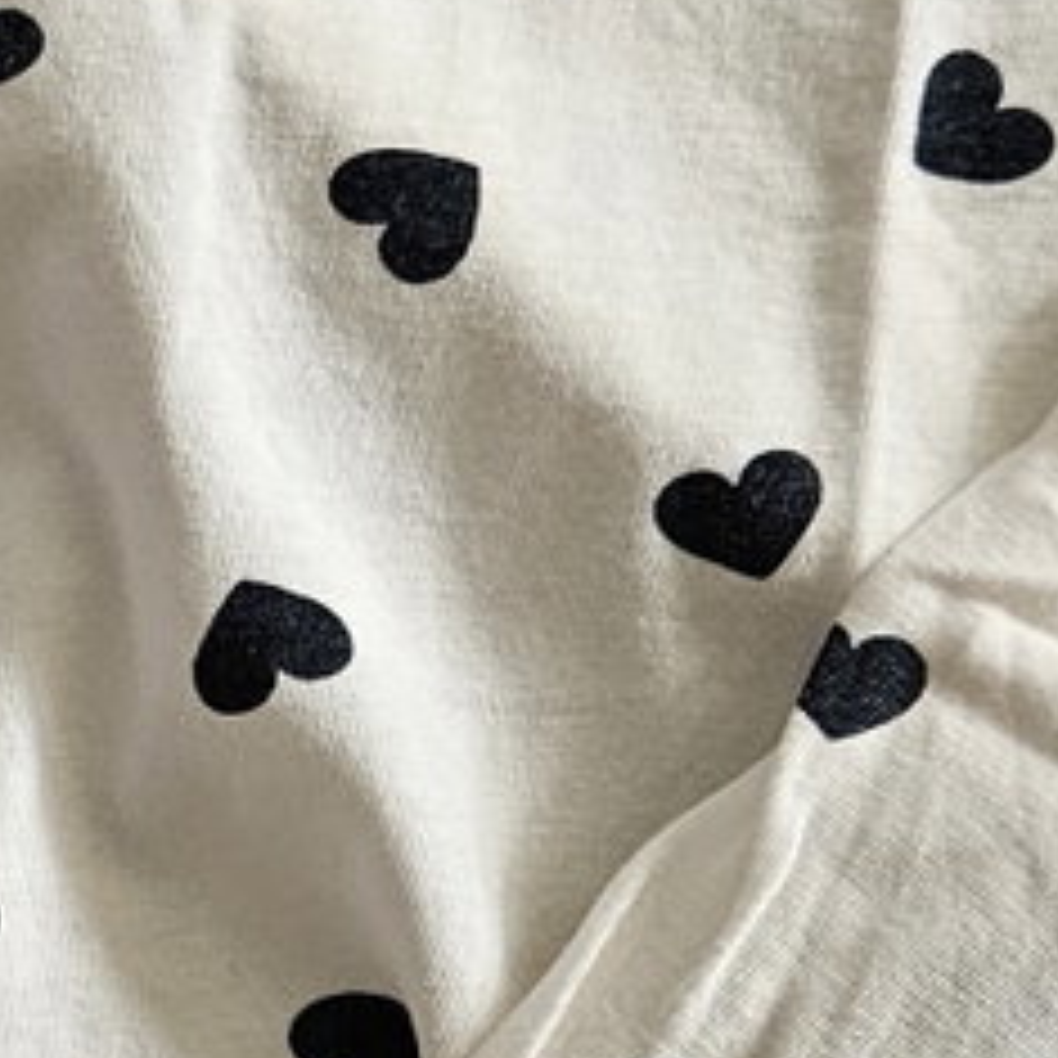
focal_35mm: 143
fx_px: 4945
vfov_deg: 12.2
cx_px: -311
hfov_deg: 11.9
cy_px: 700
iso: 160
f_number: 1.8
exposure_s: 1/100
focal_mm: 5.4
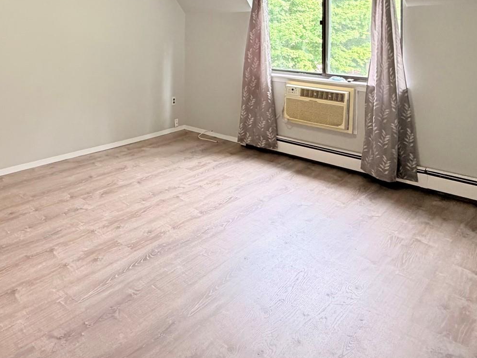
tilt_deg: +0.1
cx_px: 137
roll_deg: -0.6
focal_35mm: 29
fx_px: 400
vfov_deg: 43.3
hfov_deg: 59.3
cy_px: 25
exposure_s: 1/60
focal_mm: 2.22
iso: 250
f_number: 2.2
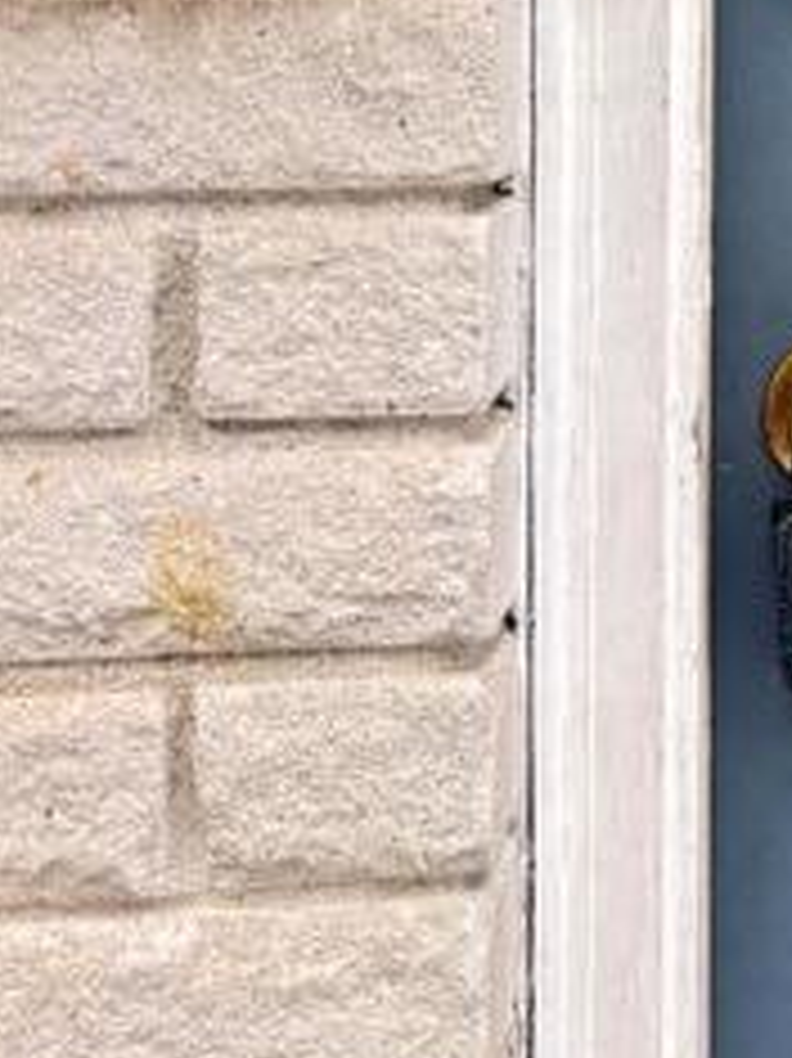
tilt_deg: +2.9
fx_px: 2595
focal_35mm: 85
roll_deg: -0.2
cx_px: 1184
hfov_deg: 15.9
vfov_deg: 21.5
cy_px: -185
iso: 50
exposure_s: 1/215
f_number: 1.6
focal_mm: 5.96
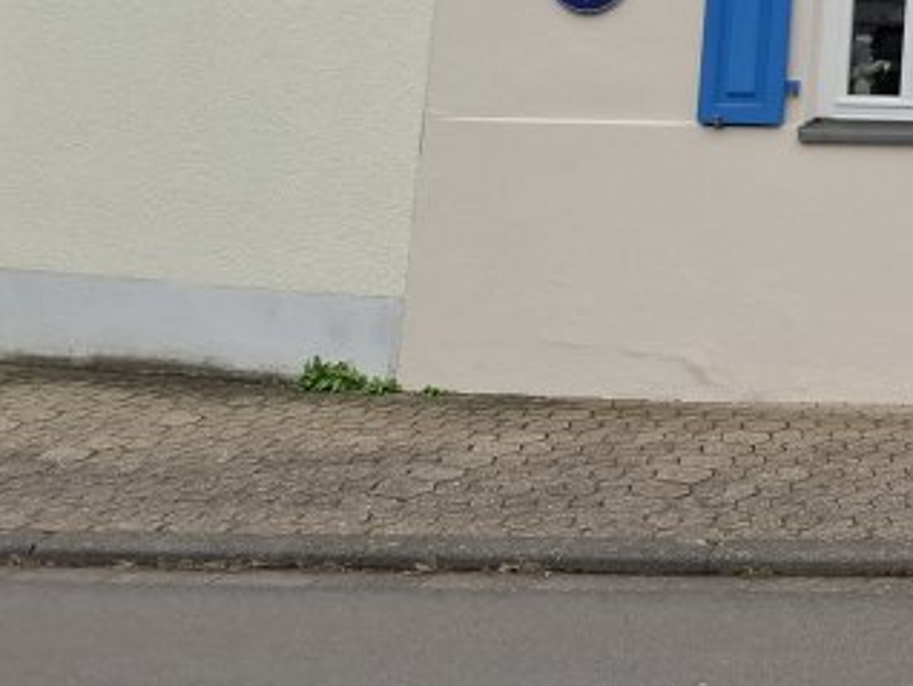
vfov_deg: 17.8
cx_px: 1329
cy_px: -350
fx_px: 1953
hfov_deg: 22.2
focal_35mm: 74
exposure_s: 1/203
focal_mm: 5.54
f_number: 1.8
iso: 50
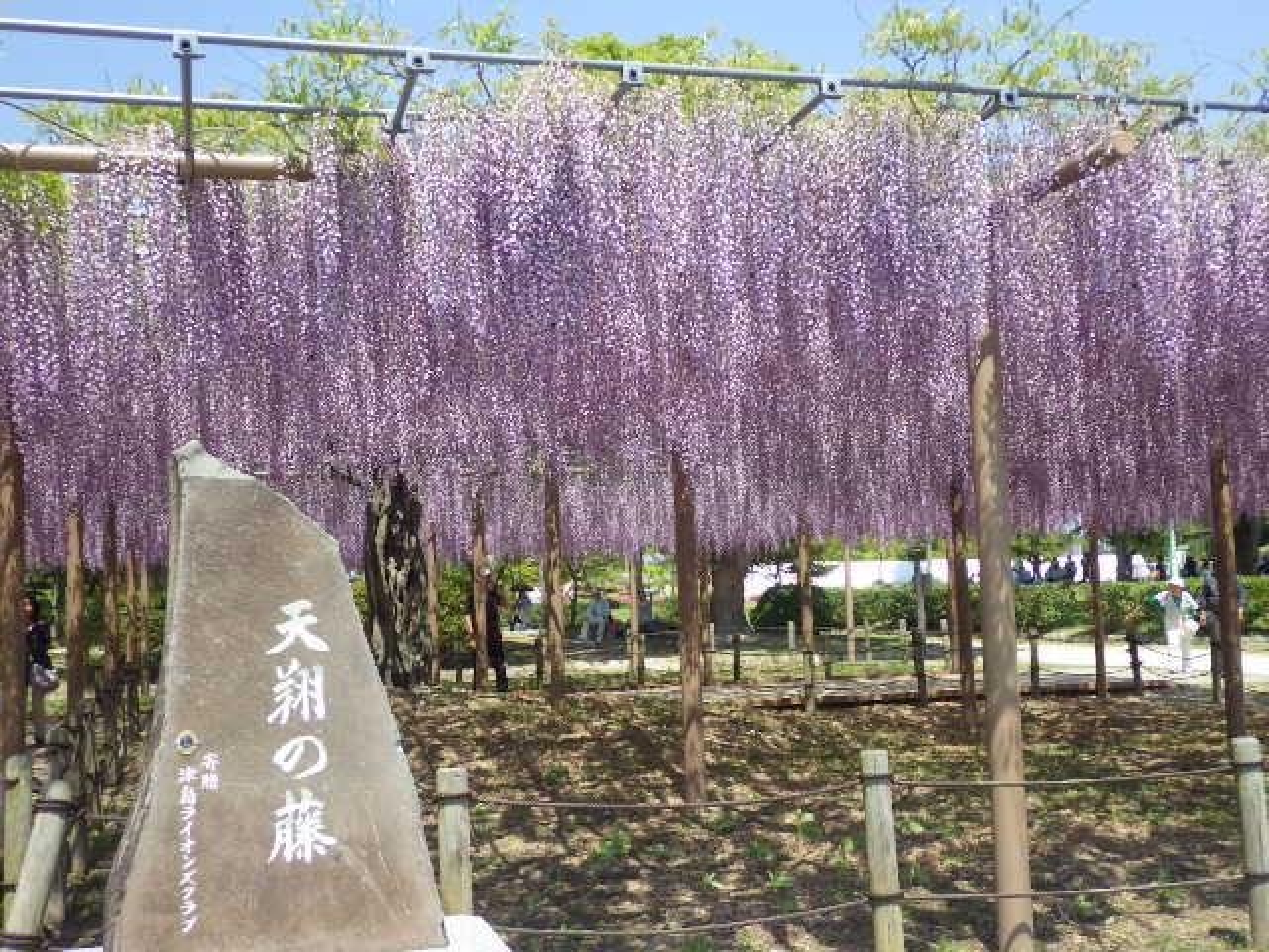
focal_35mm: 41
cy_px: 476
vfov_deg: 35.1
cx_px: 634
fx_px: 1503
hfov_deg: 45.8
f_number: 3.8
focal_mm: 7.3
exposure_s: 1/500
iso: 125
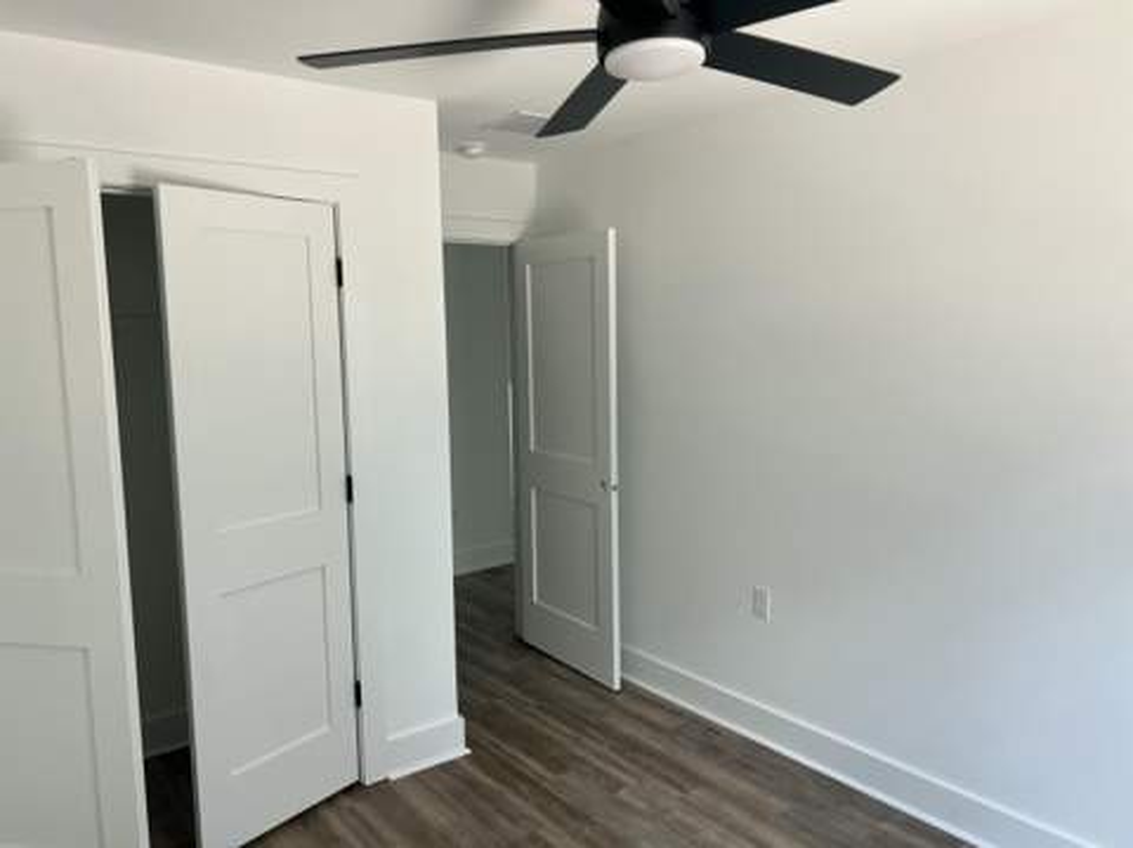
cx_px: 566
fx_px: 850
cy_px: 424
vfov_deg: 53.0
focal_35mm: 26
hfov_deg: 67.4
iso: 100
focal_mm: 5.7
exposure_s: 1/120
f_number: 1.5
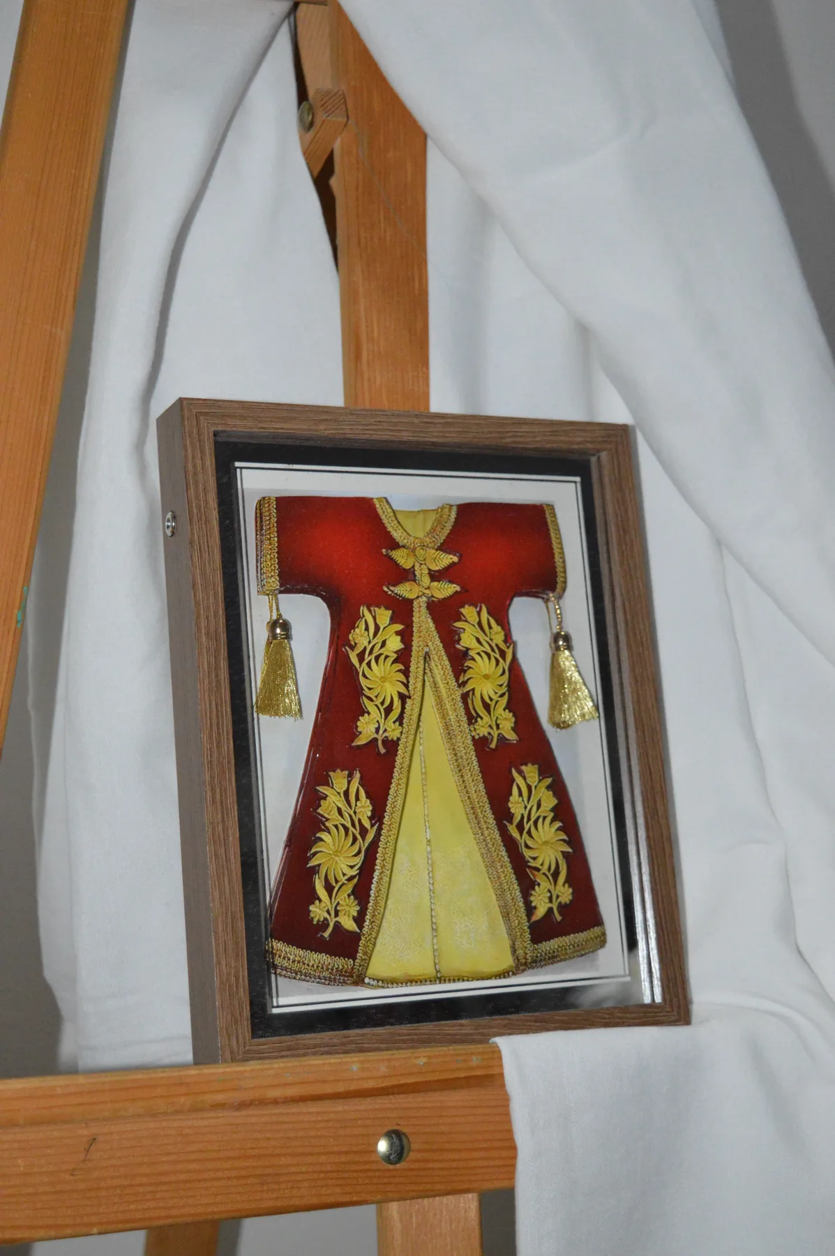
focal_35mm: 54
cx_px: 418
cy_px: 628
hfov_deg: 25.0
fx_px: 1882
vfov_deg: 36.9
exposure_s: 1/60
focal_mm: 36
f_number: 4.8
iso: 3200
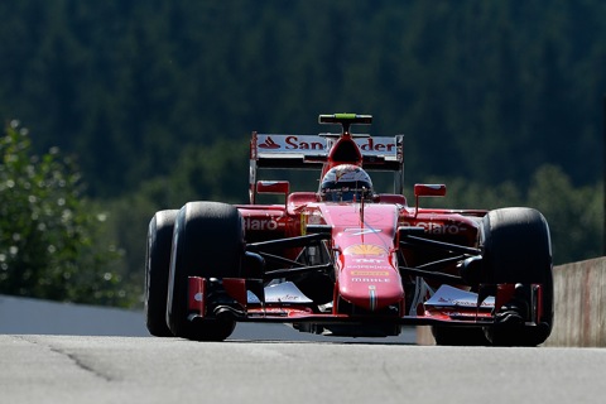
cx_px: 303
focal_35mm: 500
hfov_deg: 4.1
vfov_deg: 2.7
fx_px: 8416
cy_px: 202
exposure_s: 1/1250
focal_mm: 500
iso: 400
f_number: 6.3
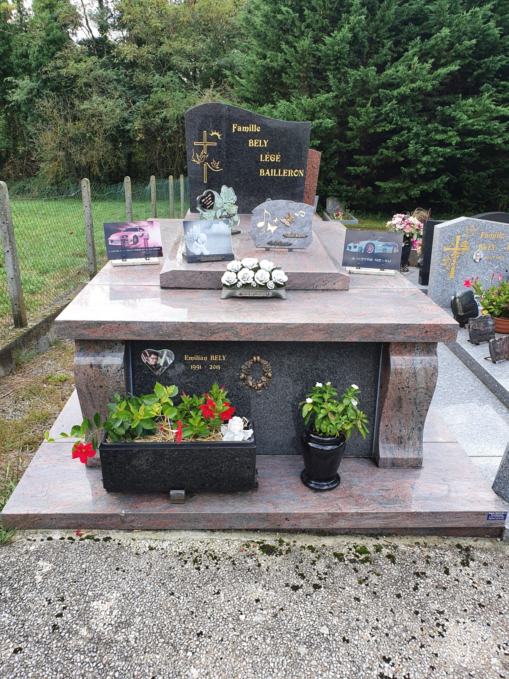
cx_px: 254
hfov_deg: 53.1
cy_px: 340
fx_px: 510
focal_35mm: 26
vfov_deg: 67.3
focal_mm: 4.32
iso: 50
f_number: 2.4
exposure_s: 1/176
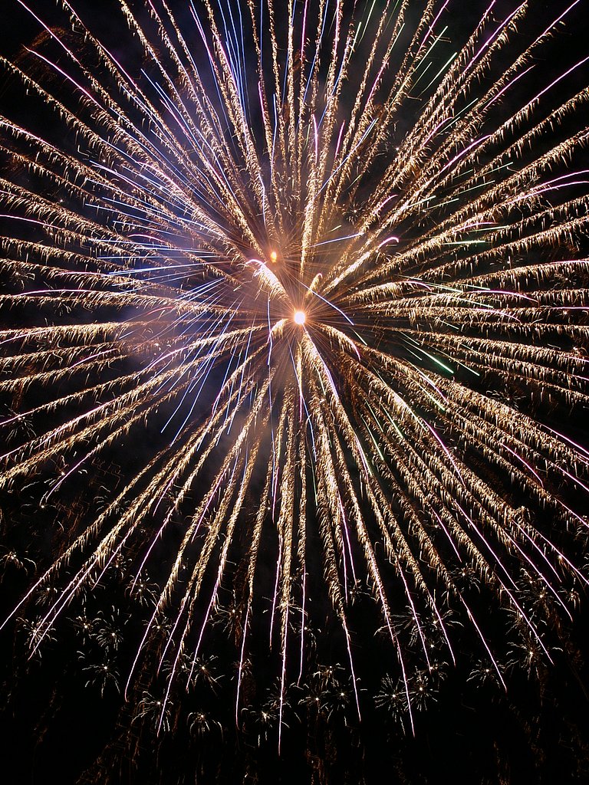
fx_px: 1588
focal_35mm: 70
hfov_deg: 21.0
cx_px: 294
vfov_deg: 27.8
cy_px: 392
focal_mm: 11.7
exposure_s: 3.2
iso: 50
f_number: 4
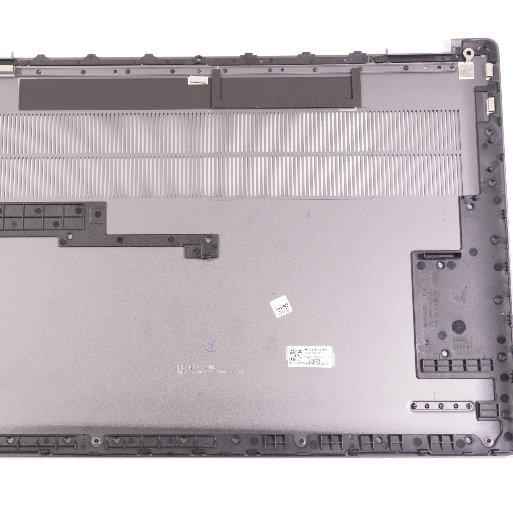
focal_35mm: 56
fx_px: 933
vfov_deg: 30.7
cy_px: 256
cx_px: 201
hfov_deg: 30.7
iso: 500
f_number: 5.6
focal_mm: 29
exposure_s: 1/100
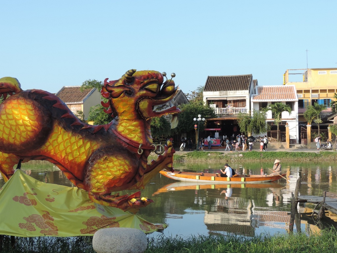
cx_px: 168
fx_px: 458
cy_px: 126
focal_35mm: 47
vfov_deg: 30.9
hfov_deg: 40.4
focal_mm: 8.3
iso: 80
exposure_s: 1/320
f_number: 3.5
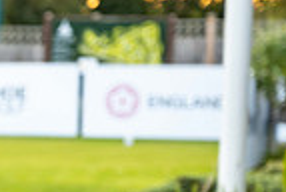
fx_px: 2189
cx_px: -274
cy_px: 303
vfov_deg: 5.0
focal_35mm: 275
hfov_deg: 7.2
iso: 500
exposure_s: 1/160
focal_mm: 68
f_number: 5
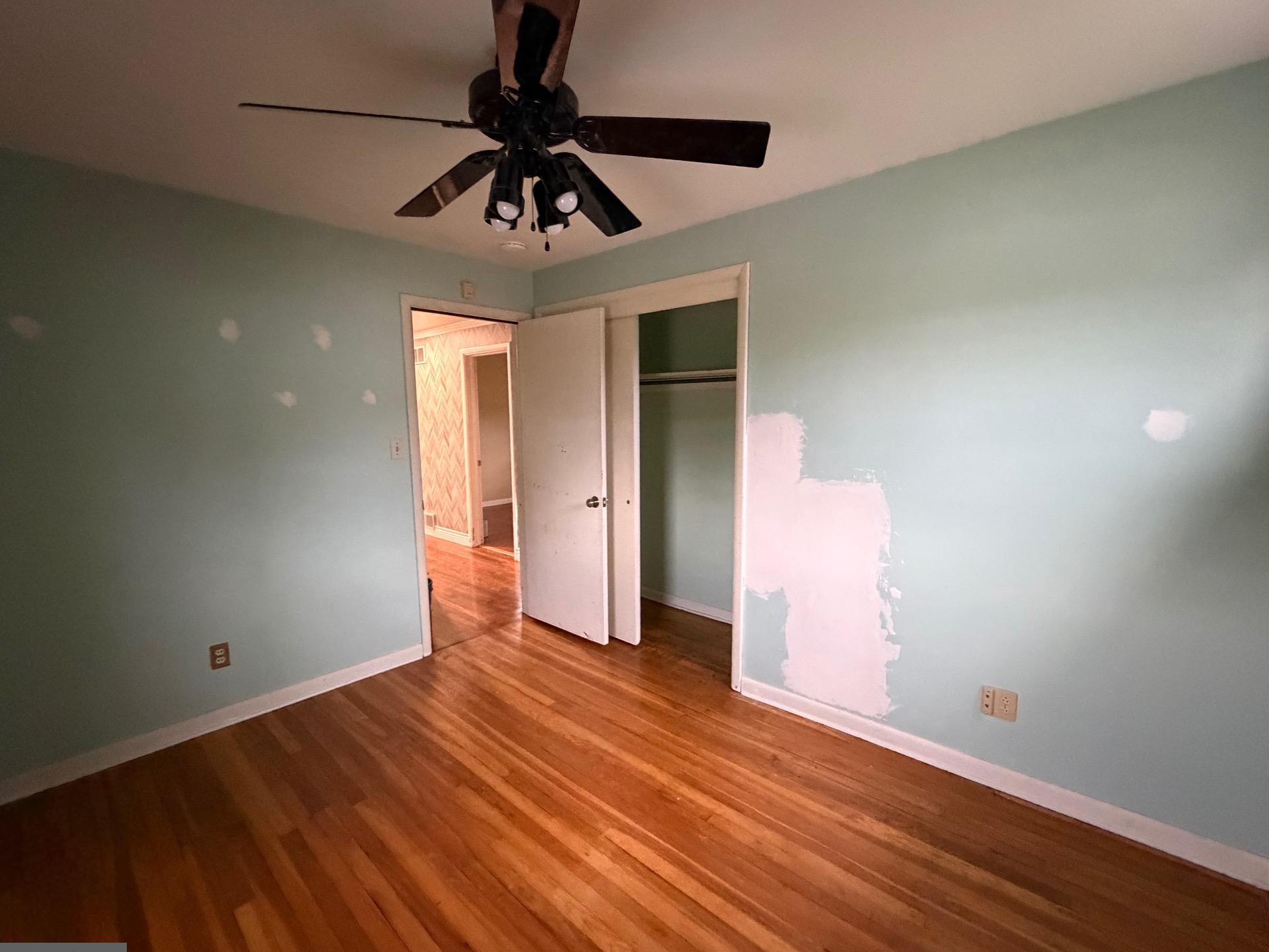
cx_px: 641
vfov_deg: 81.8
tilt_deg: -6.8
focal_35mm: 15
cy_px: 487
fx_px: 550
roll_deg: -0.1
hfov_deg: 98.2
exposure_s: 1/60
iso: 1250
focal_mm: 2.22
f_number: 2.2
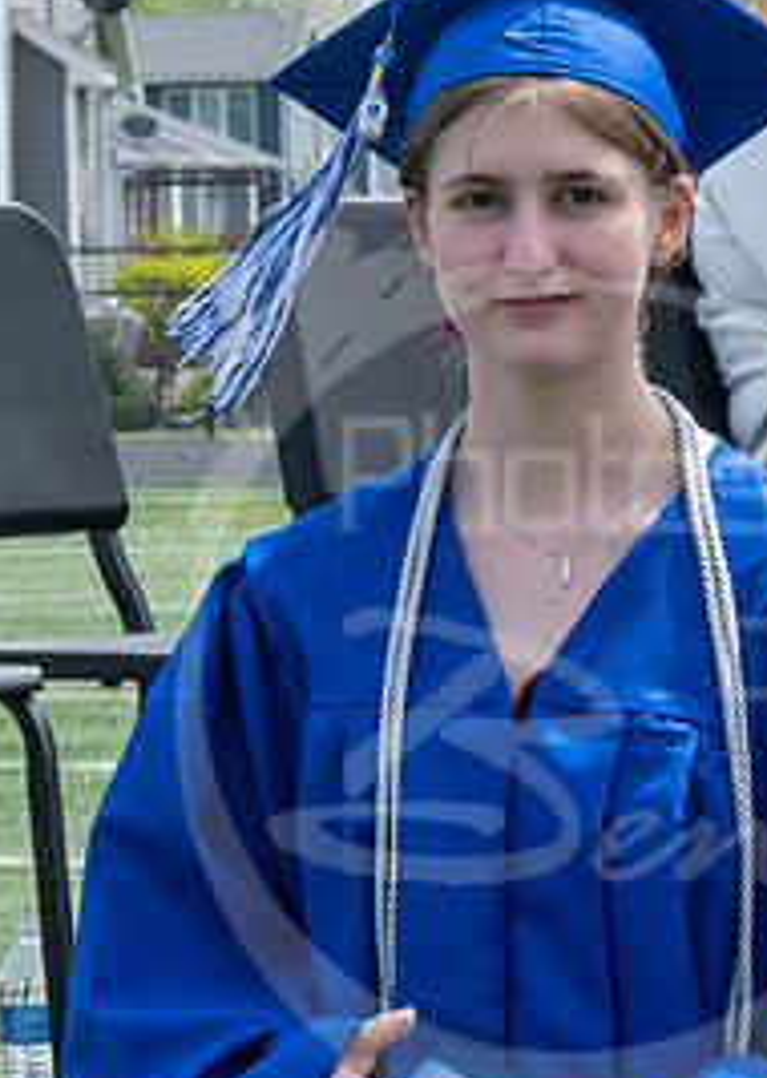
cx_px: -394
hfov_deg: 3.3
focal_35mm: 438
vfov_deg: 4.6
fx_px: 13391
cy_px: 349
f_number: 13
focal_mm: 70
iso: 200
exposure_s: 1/250
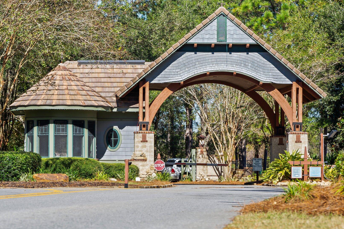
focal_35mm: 145
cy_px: 124
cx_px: 157
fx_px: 1386
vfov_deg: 9.5
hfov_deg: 14.2
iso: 100
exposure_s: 1/400
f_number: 8
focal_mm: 115
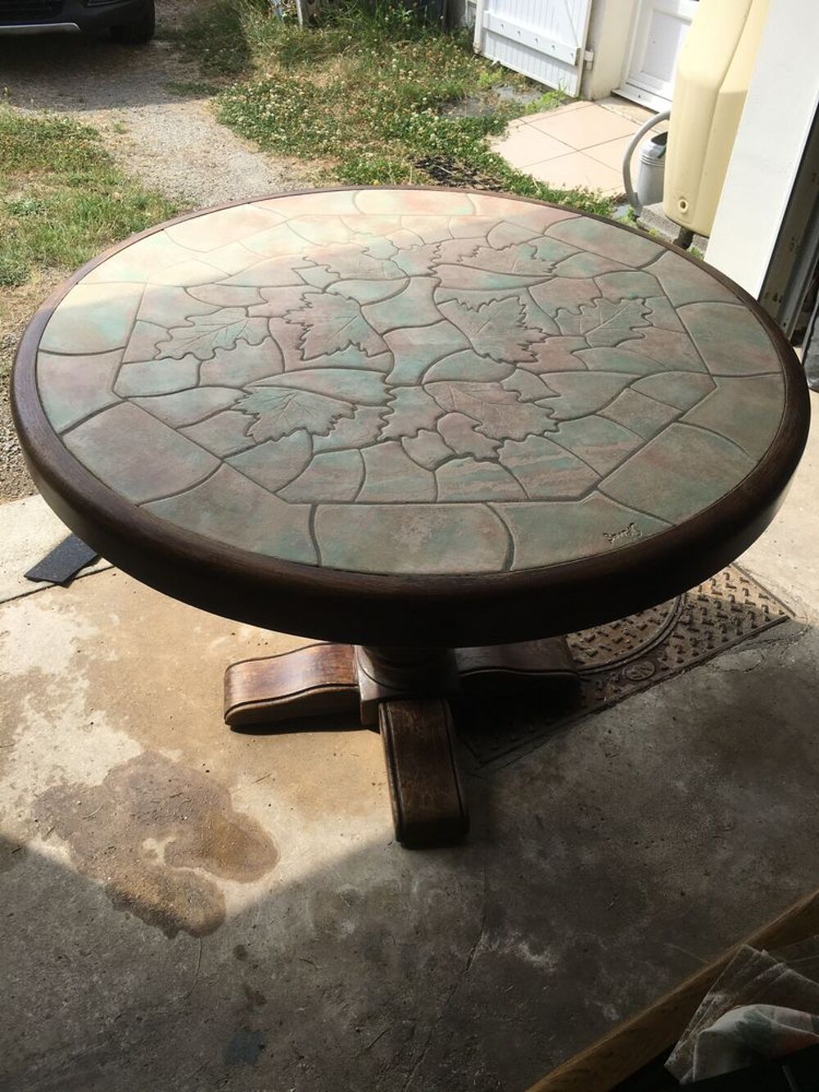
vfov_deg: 61.7
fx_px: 915
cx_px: 410
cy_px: 546
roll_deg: -2.7
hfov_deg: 48.2
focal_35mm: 29
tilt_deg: -40.2
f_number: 2.2
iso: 25
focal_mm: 4.15
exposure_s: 1/864
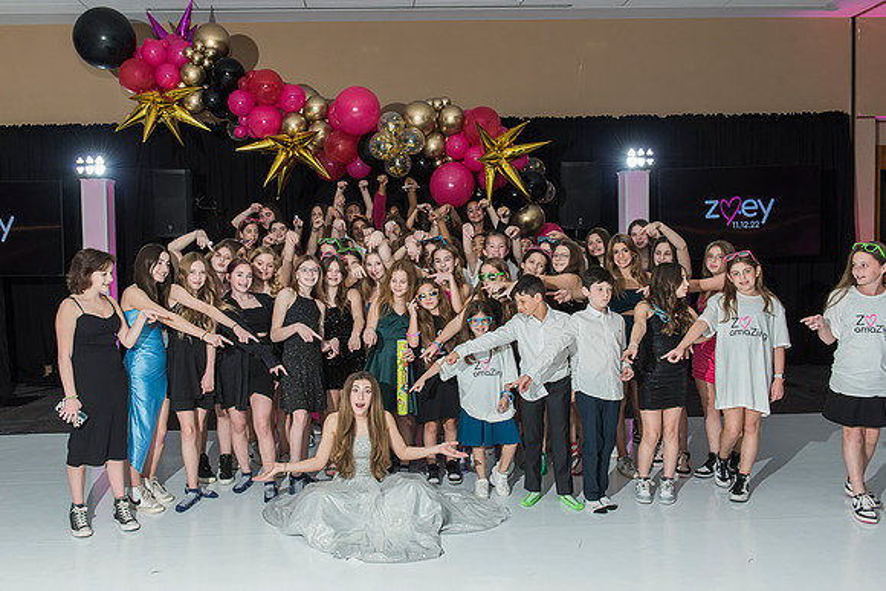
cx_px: 412
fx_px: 781
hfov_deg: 59.0
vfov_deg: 41.4
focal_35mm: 32
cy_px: 293
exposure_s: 1/100
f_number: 7.1
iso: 1000
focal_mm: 29
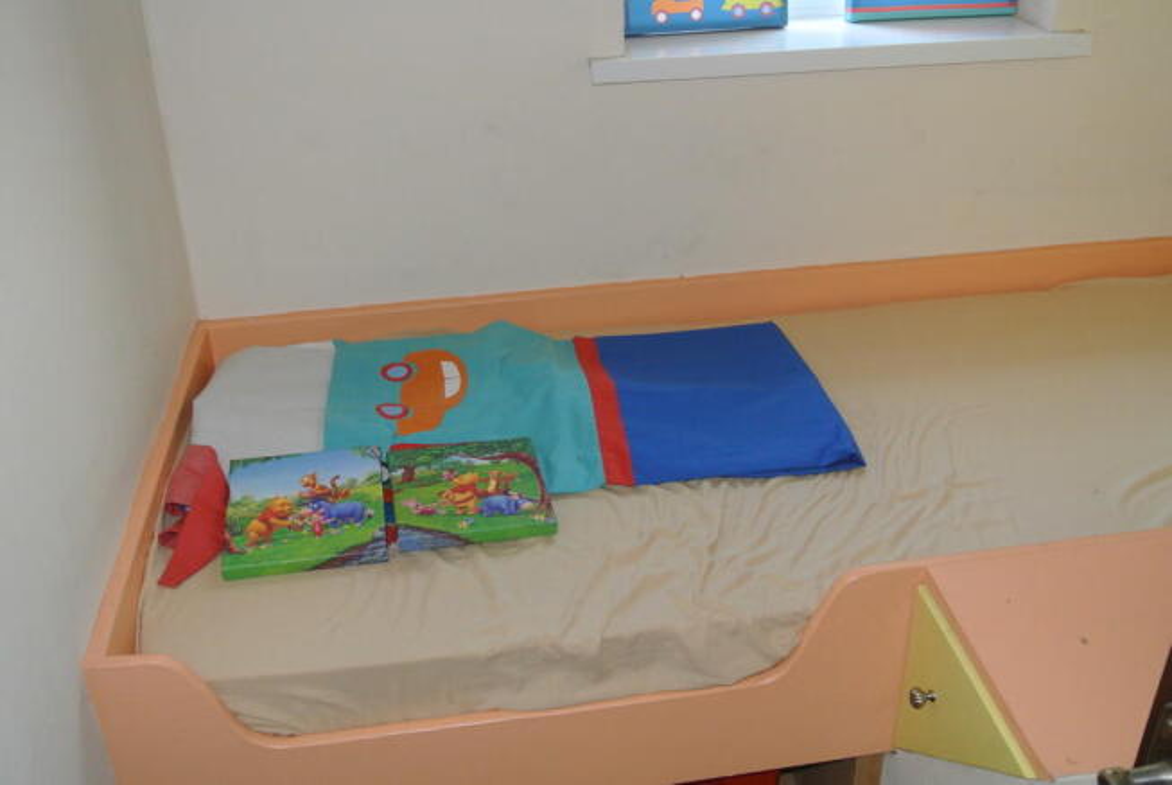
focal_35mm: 36
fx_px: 1173
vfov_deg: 37.0
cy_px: 392
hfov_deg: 53.1
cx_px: 586
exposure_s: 1/60
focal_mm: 13.6
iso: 800
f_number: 4
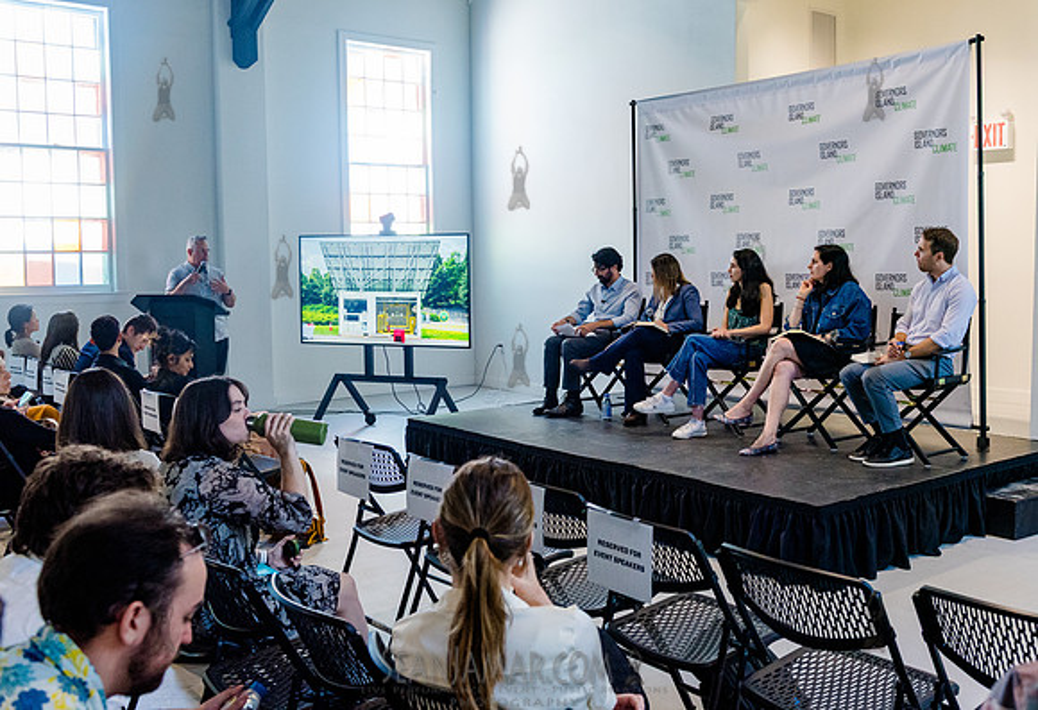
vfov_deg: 36.4
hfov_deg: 51.3
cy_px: 333
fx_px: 1079
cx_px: 577
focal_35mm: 37
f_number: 4
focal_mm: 32
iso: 4000
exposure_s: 1/320
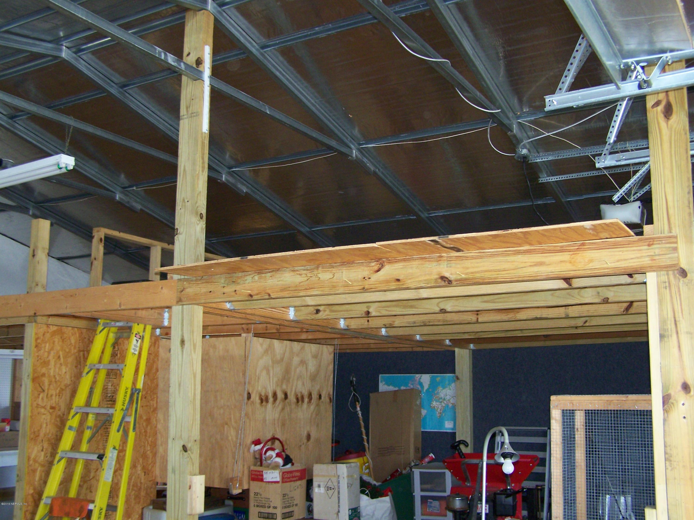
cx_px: 347
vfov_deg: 37.7
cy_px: 260
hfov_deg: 49.0
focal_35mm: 38
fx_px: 762
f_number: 2.8
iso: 160
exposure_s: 1/60
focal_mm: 6.3
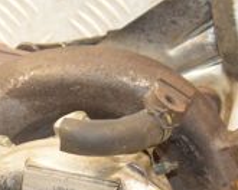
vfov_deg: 7.4
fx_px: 1458
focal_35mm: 207
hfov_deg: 9.3
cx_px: 56
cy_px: 187
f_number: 6.3
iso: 1600
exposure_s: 1/200
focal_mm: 38
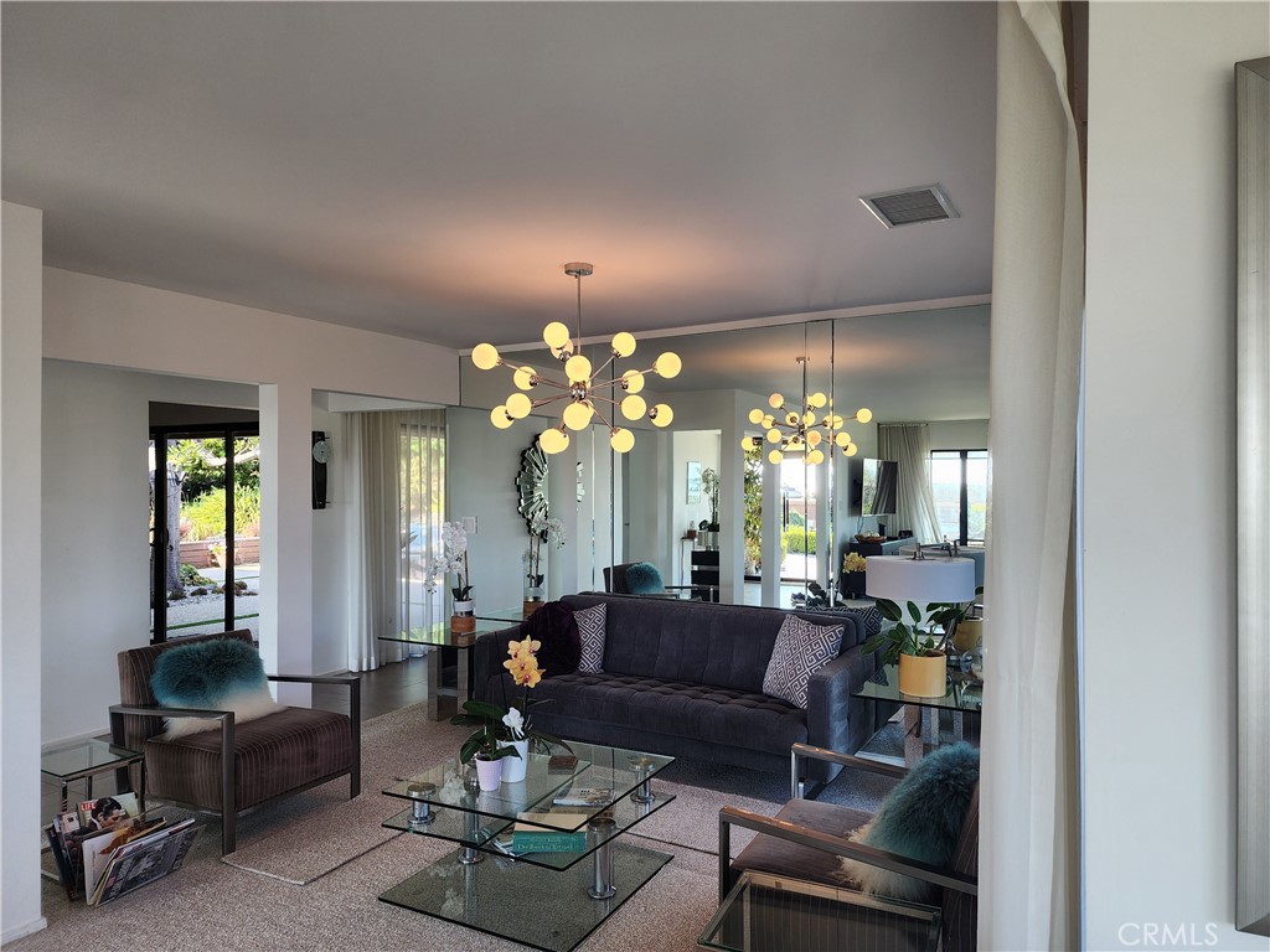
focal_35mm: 23
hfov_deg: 73.9
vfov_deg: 58.9
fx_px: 844
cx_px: 635
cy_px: 476
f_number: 1.8
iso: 64
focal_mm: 6.4
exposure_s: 1/120
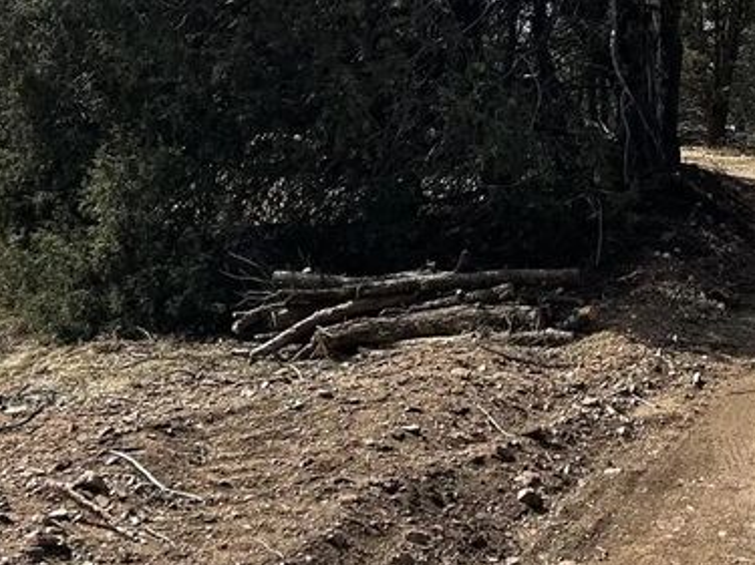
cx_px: 862
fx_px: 1548
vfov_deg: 19.9
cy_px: -34
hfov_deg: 25.2
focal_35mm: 71
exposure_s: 1/2404
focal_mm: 5.7
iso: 50
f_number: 1.5
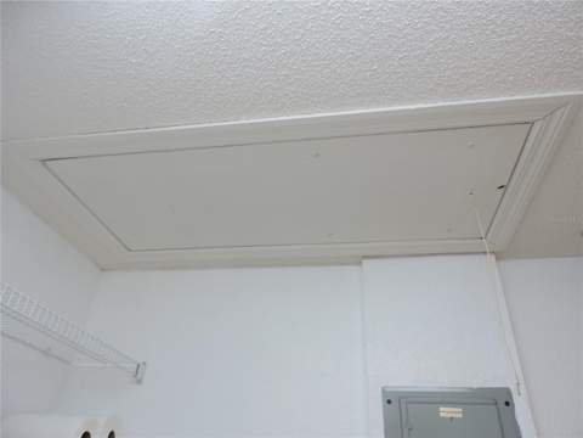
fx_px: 404
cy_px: 219
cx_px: 292
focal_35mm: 24
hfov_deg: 71.6
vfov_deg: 56.8
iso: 125
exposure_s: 1/30
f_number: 3
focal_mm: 4.3
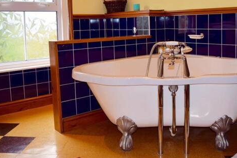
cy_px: 48
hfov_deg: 50.6
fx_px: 250
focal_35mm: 38
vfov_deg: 34.6
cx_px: 132
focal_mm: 18
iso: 200
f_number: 3.5
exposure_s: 1/60
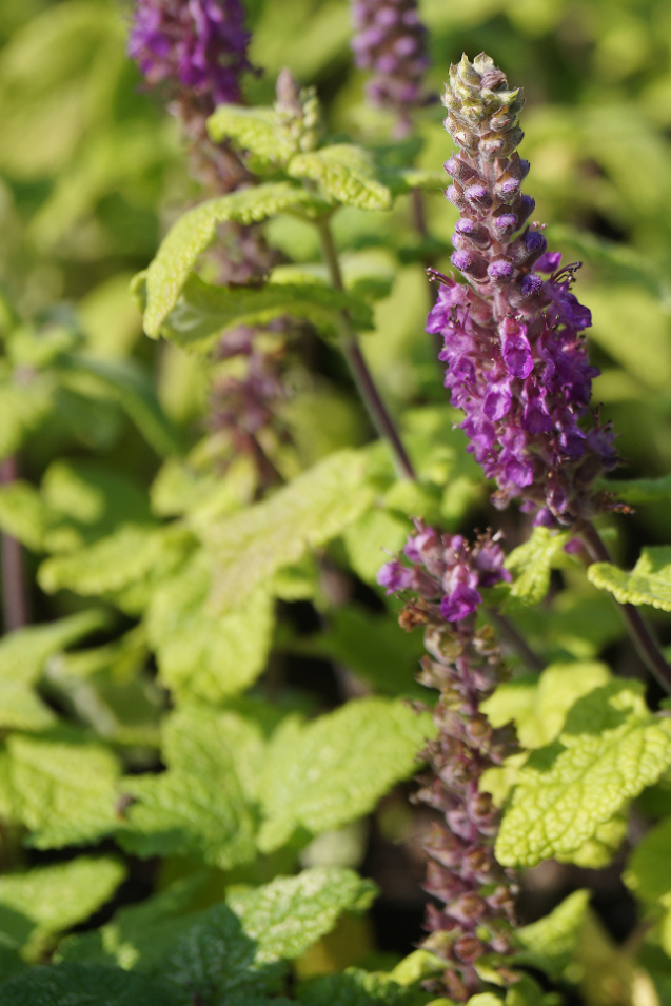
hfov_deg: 13.2
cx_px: 416
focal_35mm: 104
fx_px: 2896
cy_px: 388
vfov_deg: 19.7
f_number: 6.3
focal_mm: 55
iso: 100
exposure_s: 1/250
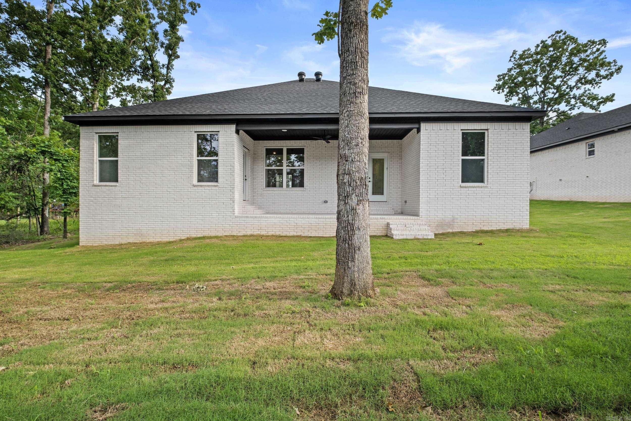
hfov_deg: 93.3
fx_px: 298
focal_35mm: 17
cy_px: 210
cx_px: 316
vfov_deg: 70.4
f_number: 8
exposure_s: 1/60
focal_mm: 11
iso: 400
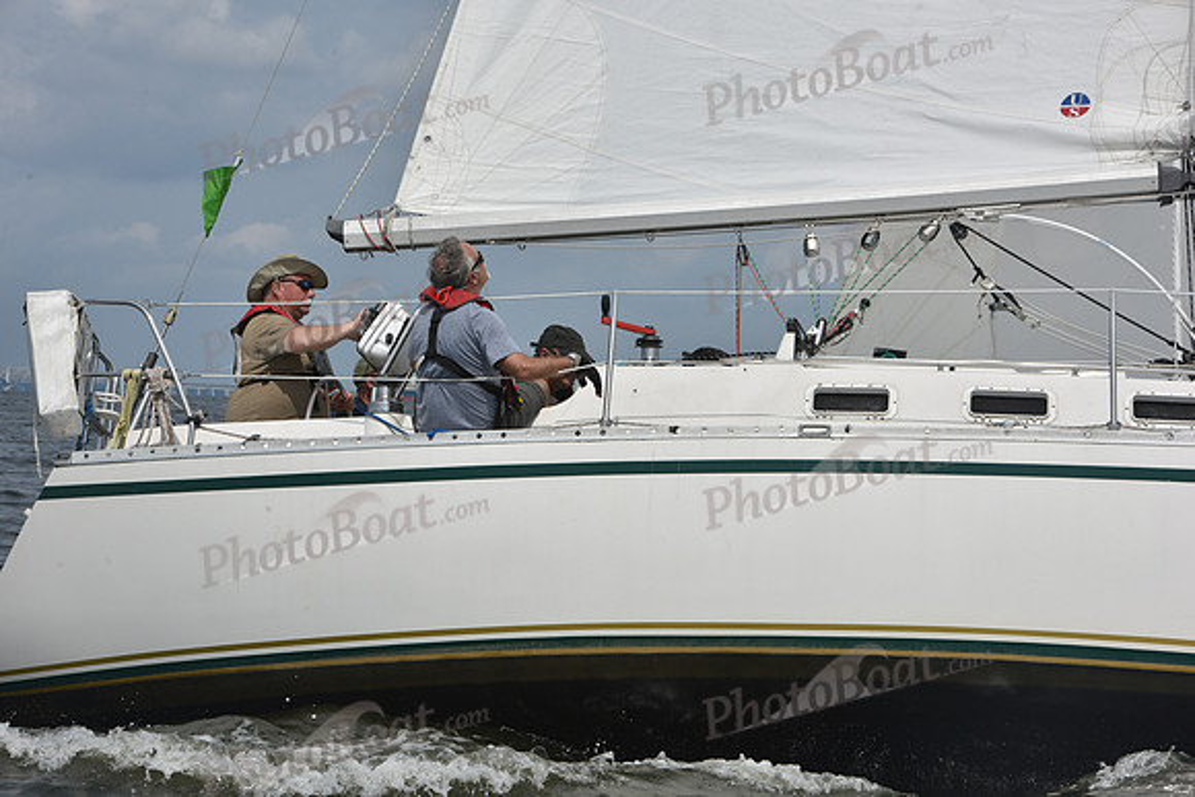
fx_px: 4482
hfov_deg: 15.2
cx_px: 598
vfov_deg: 10.2
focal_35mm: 135
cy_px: 398
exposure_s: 1/1000
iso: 320
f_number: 14
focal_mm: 135
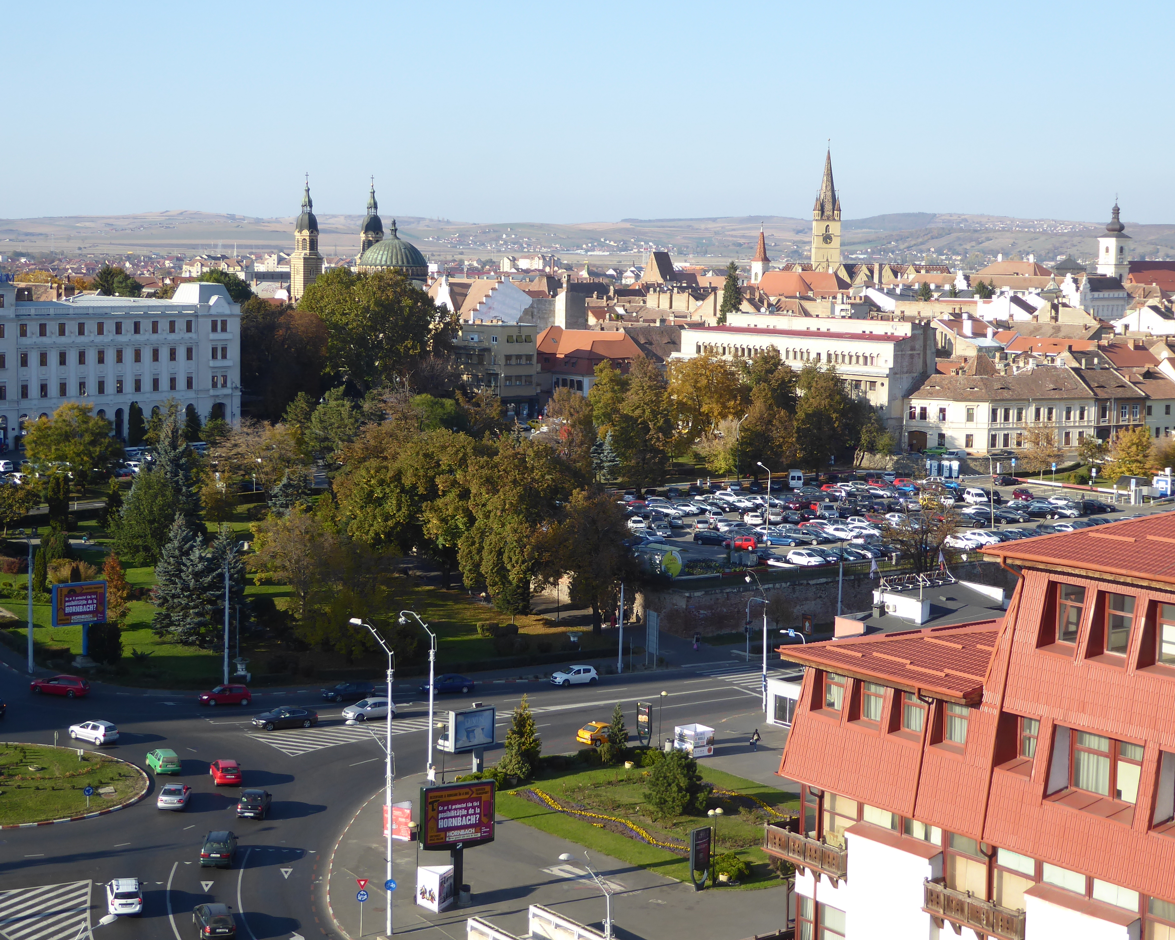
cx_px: 577
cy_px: 467
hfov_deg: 30.0
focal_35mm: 63
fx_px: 2191
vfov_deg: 24.2
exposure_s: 1/320
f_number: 4.2
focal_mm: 10.3
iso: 80
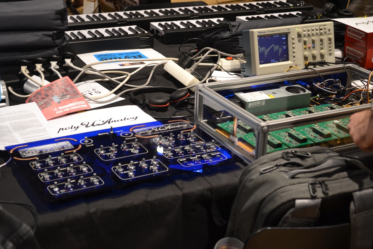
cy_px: 124
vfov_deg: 20.6
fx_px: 684
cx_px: 186
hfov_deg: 30.5
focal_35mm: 66
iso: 800
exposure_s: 1/15
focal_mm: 44
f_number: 5.3
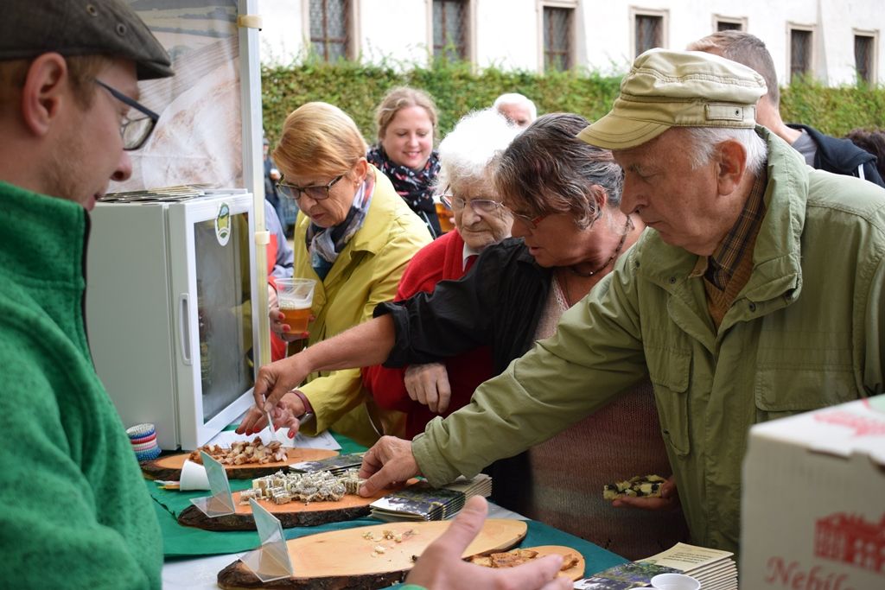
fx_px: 1069
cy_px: 295
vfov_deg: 30.9
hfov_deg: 45.0
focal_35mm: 44
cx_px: 442
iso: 400
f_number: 5
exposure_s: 1/100
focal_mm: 29
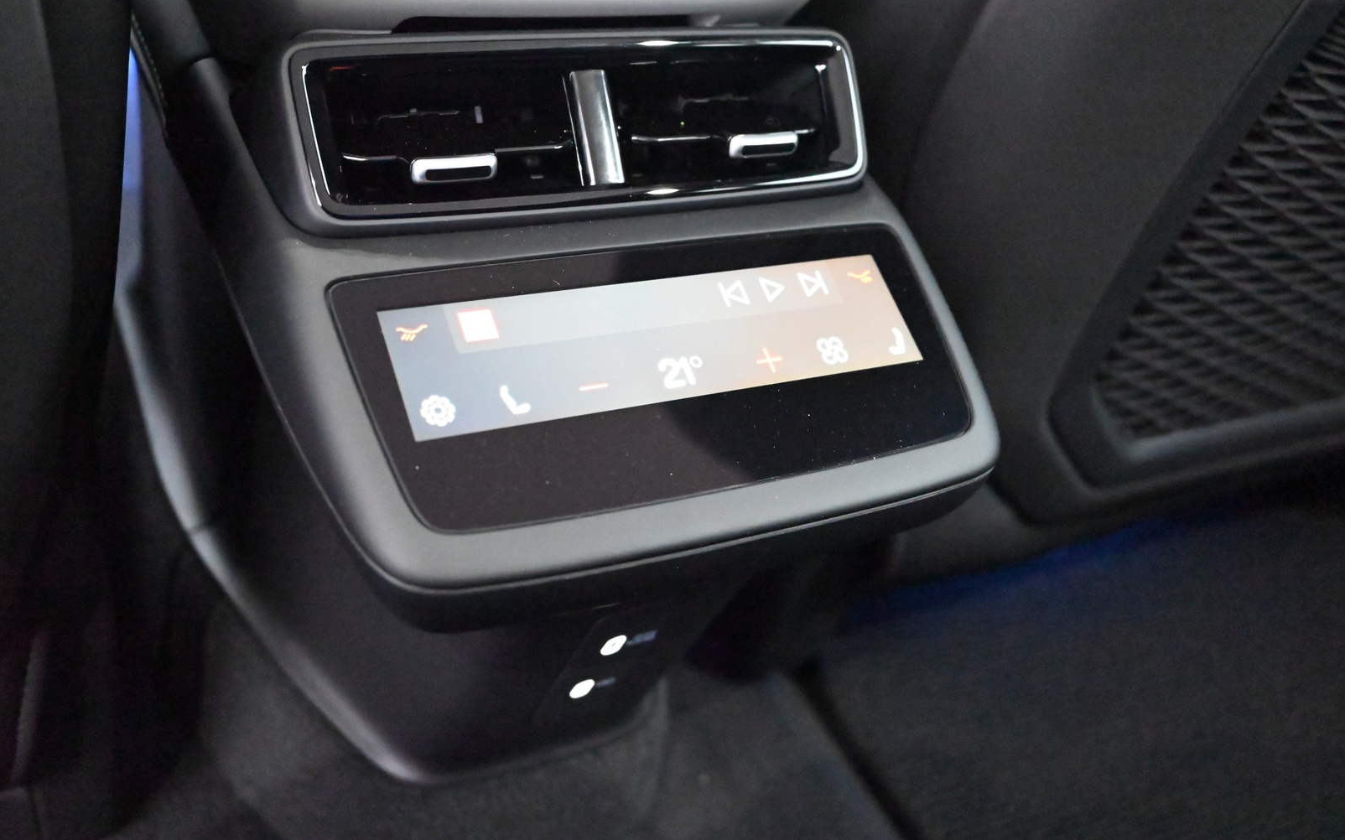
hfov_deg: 55.3
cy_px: 404
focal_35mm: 35
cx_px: 667
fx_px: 1283
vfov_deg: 36.3
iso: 25600
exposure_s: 1/25
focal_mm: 34
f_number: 5
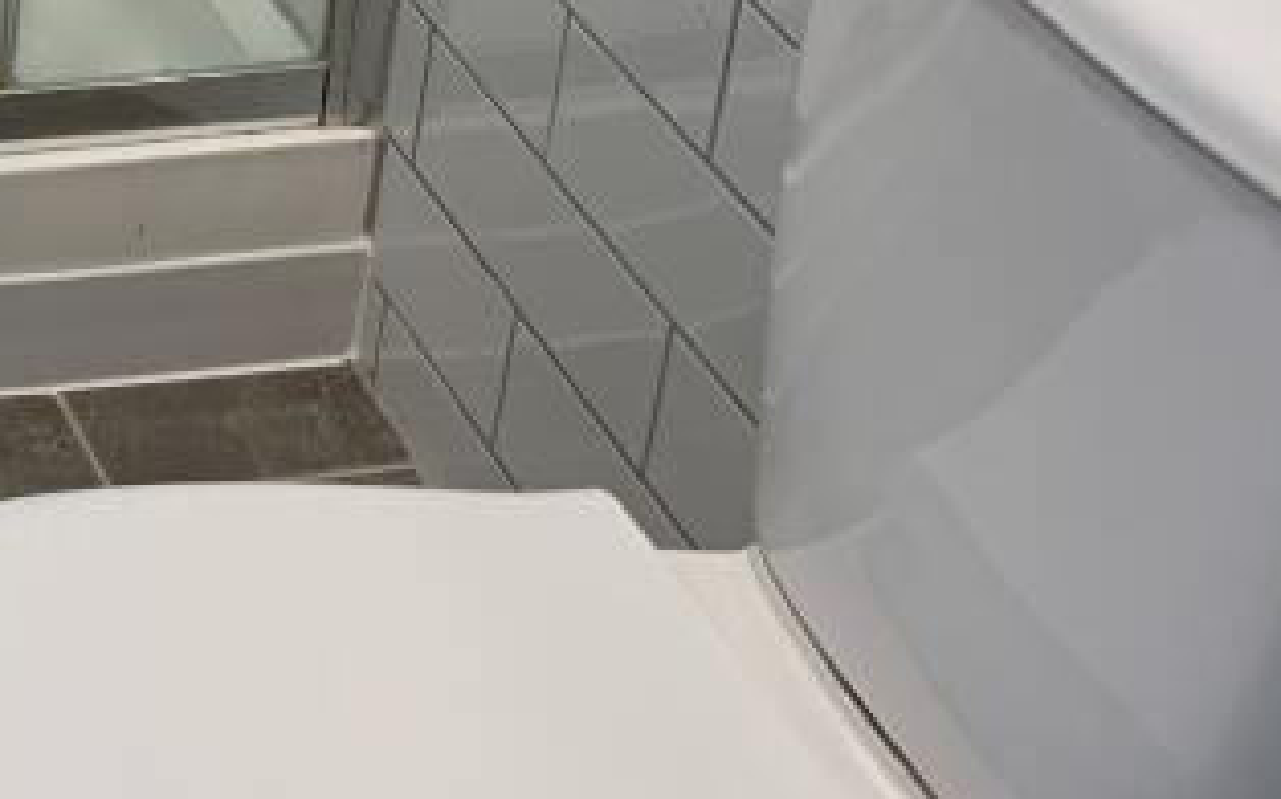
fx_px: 3141
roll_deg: -0.2
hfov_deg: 20.8
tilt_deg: -26.4
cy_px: -298
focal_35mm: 90
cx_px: -432
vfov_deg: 13.8
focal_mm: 4.25
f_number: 1.8
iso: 100
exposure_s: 1/60
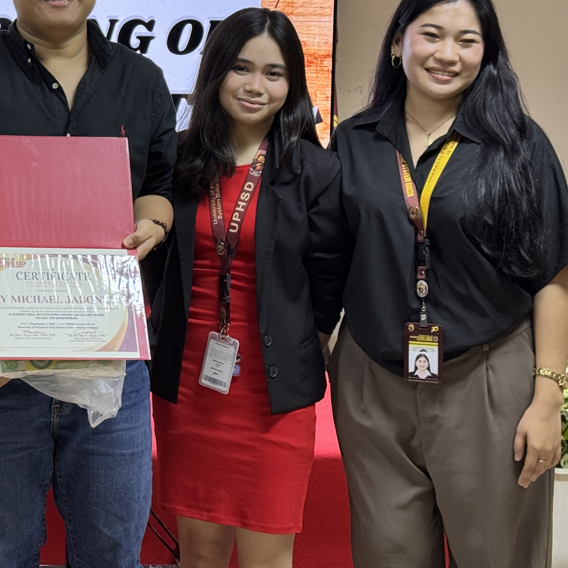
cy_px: 111
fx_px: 1745
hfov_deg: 17.8
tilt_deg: -2.7
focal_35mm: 94
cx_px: -53
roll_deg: -0.2
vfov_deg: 18.3
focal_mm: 6.76
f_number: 1.78
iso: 250
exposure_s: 1/60
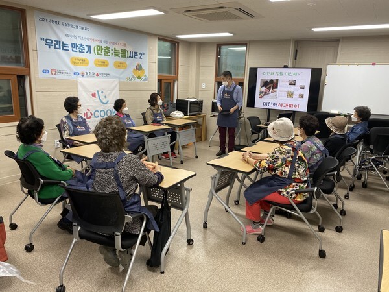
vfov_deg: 53.1
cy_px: 146
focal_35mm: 26
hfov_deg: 67.3
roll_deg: -2.9
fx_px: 292
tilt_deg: -13.6
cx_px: 194
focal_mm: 4.25
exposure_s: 1/60
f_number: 1.8
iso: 80
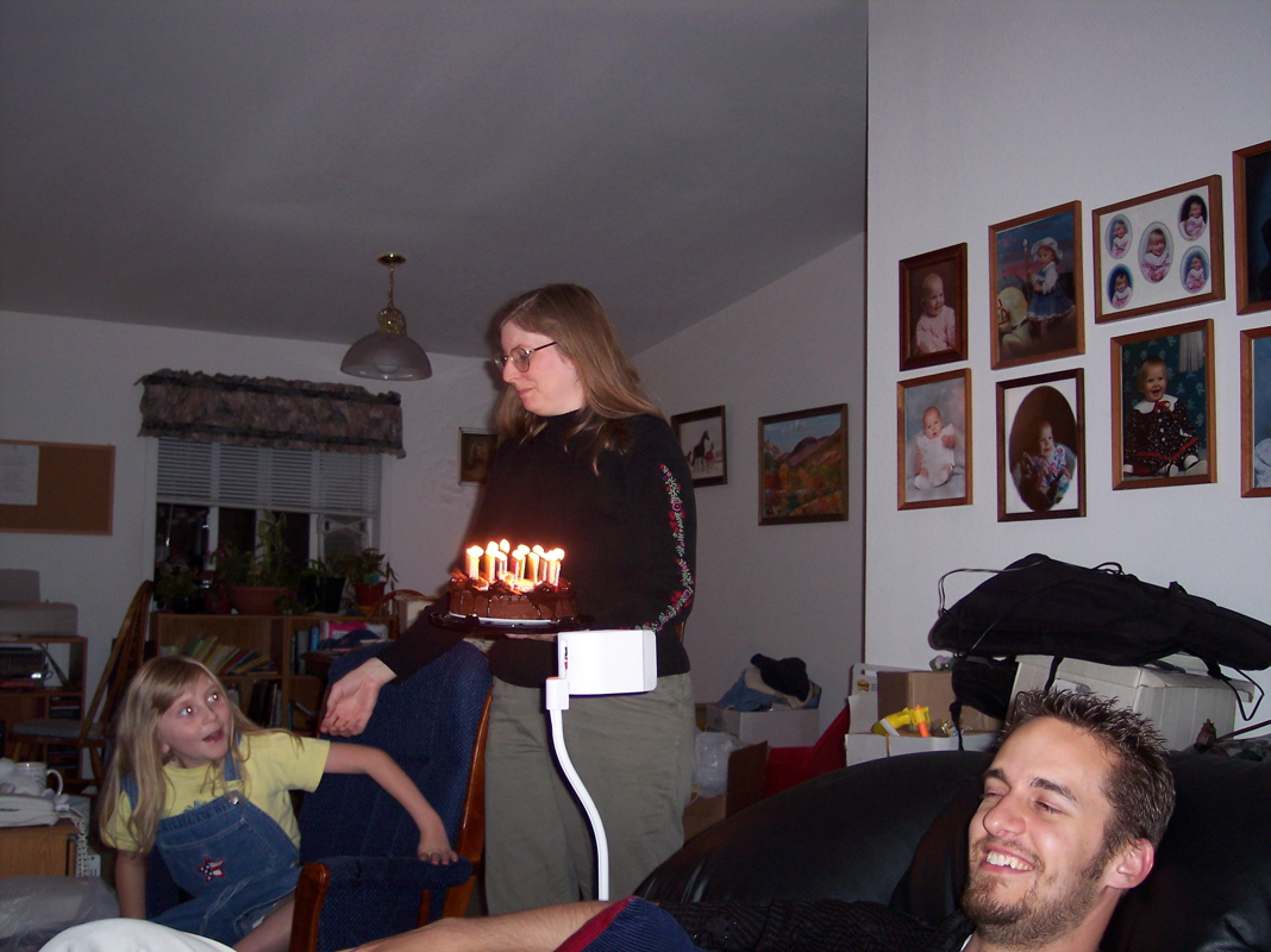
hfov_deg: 49.0
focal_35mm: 38
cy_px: 476
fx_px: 1395
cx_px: 636
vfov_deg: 37.7
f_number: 2.8
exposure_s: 1/30
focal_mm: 8
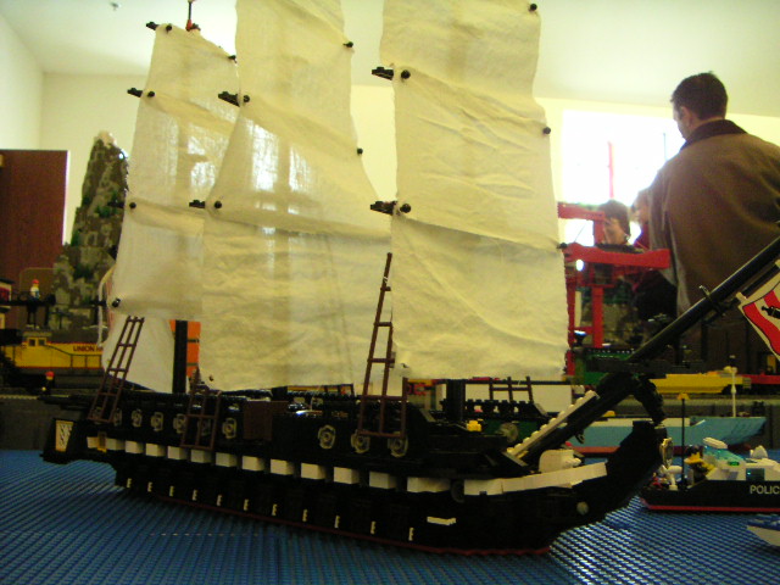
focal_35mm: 37
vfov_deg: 38.7
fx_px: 834
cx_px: 390
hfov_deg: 50.1
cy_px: 292
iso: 400
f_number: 2.8
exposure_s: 1/30
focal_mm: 4.8
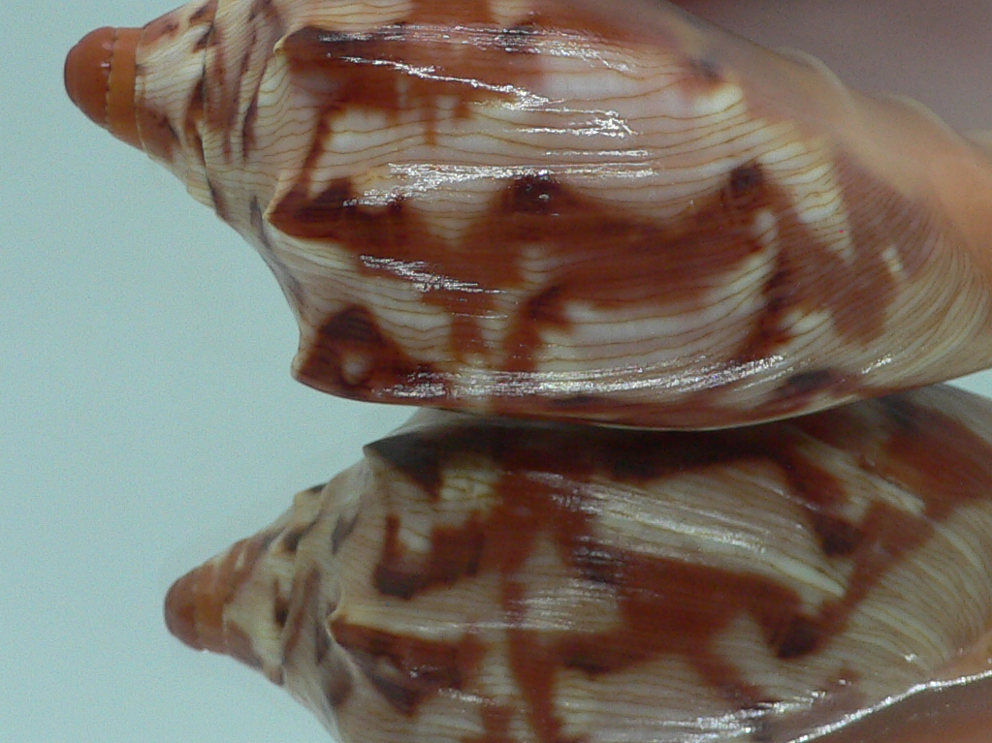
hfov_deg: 27.8
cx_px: 732
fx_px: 1977
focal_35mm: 69
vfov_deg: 20.9
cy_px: 87
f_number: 2.8
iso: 80
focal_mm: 4.6
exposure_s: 1/60
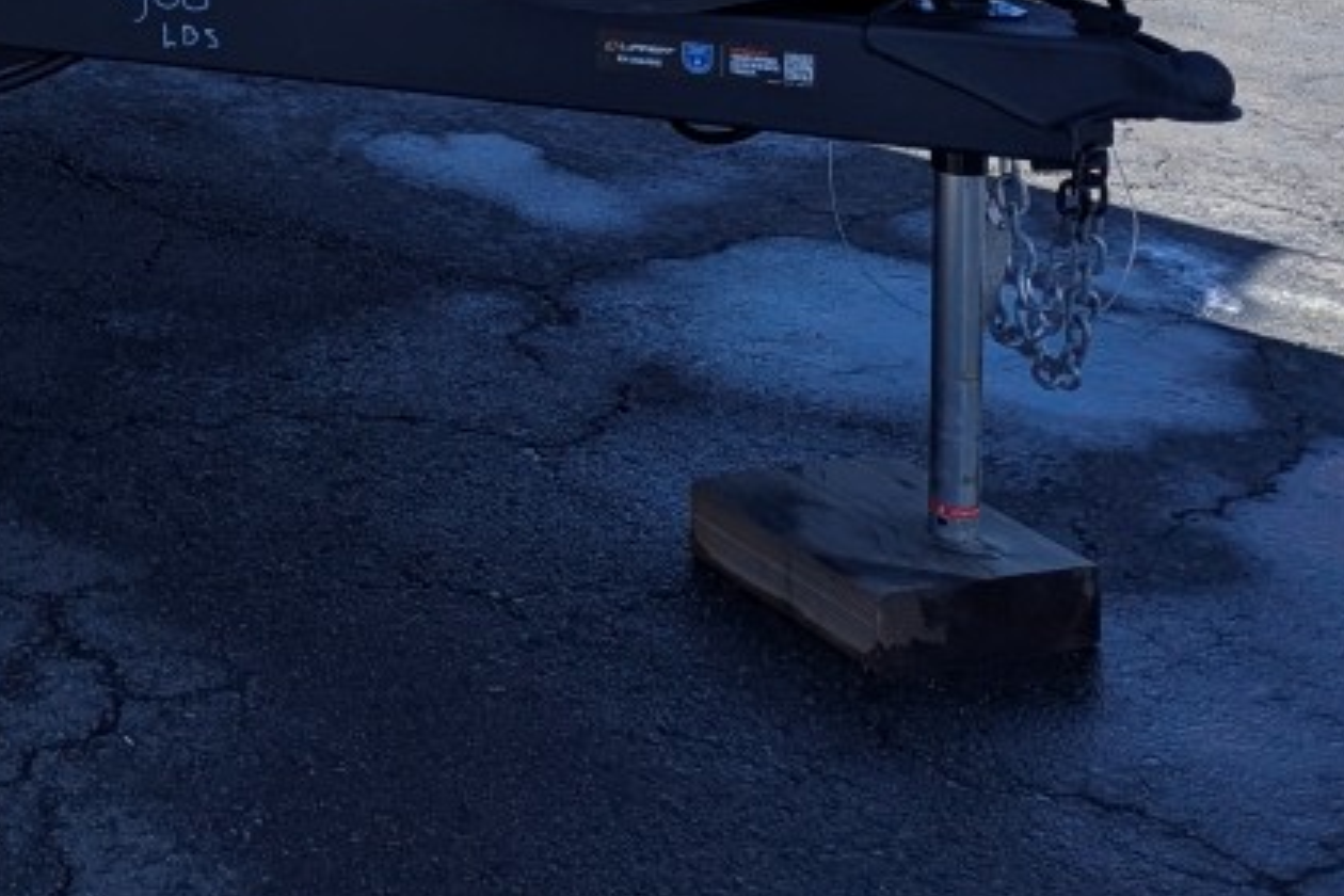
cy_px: -714
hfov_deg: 21.5
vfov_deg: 14.5
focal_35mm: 83
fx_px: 3098
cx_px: -526
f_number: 1.85
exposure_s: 1/2058
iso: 43
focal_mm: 6.81
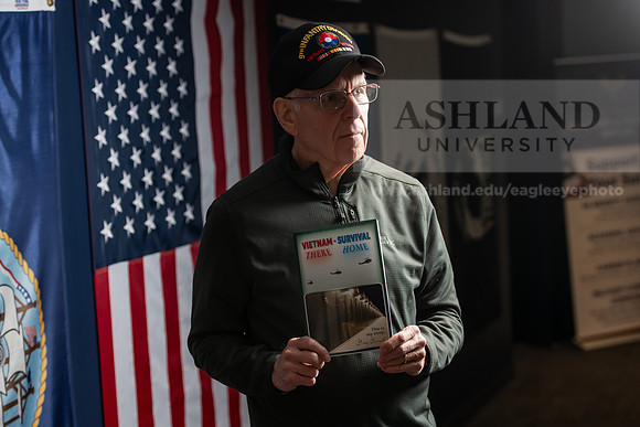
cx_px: 307
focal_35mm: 76
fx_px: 1360
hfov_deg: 26.5
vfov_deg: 17.8
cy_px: 223
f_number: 3.5
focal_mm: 70
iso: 640
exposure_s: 1/200
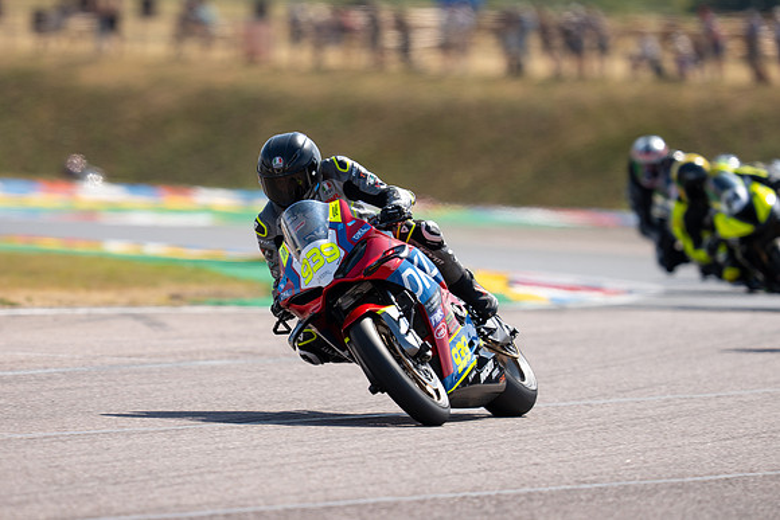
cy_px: 260
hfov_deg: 4.5
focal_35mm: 461
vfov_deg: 3.0
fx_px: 9998
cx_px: 330
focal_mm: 400
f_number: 4
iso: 50
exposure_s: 1/500
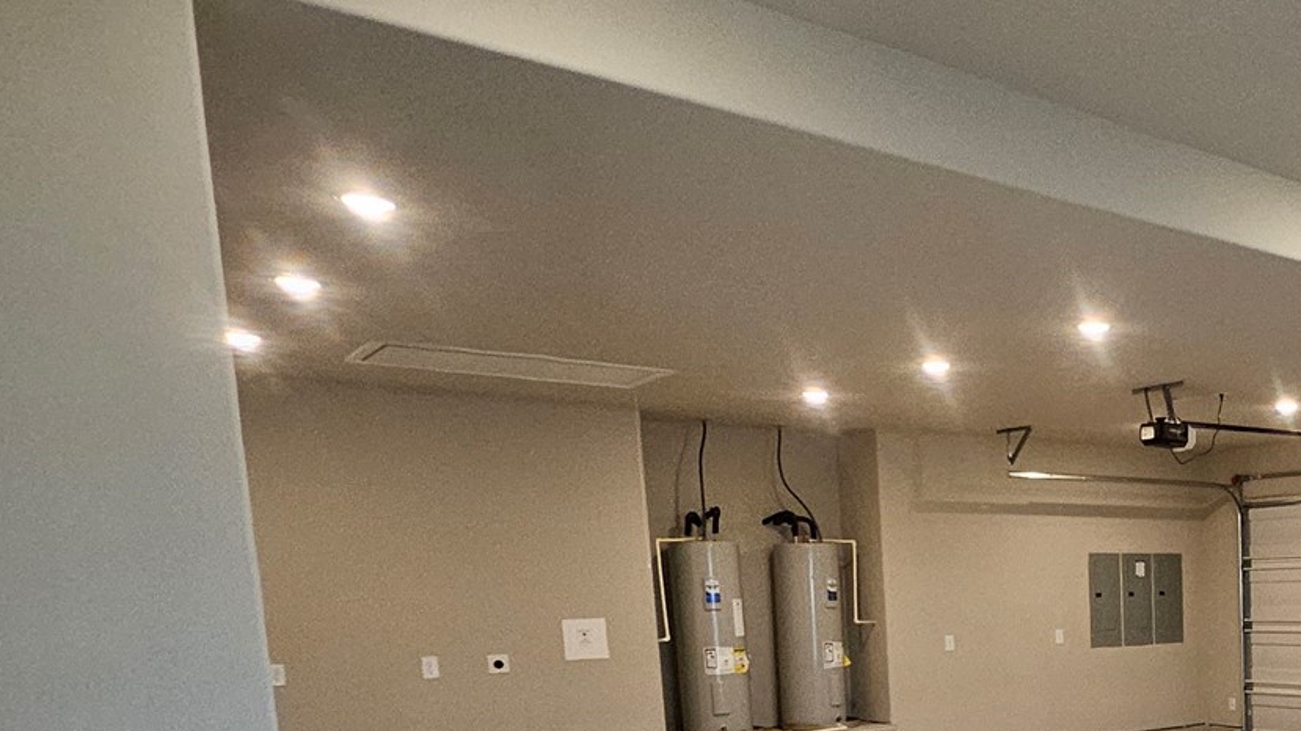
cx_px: 1282
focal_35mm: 35
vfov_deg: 30.9
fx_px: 1207
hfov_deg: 47.6
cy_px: 753
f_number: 2.2
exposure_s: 1/60
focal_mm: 1.74
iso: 200
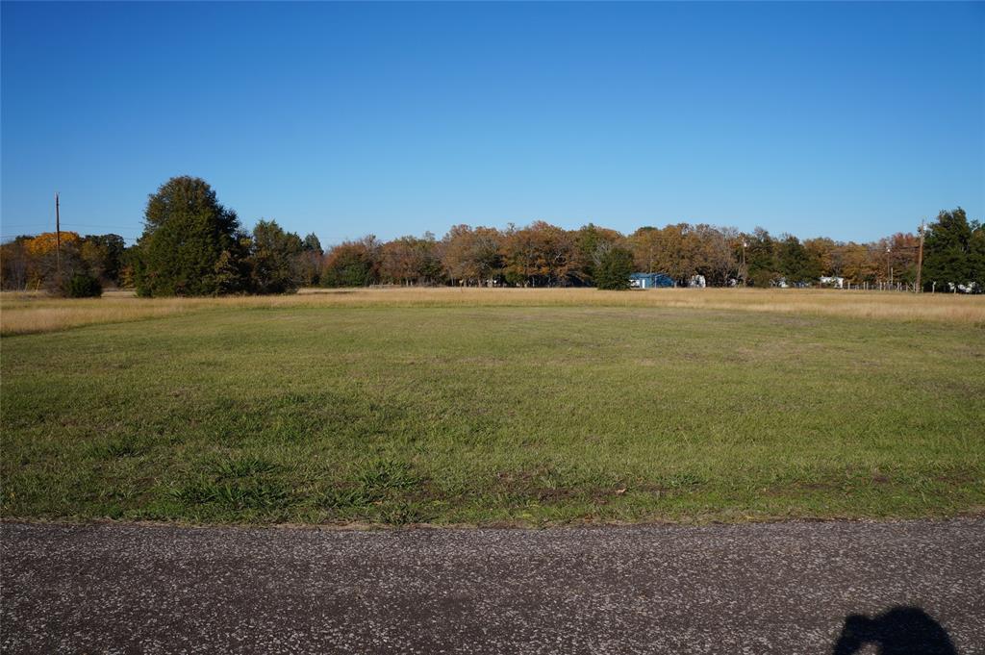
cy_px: 328
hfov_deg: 67.4
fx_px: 738
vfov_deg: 47.9
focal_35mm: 27
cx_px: 492
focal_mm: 18
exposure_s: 1/400
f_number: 9
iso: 100
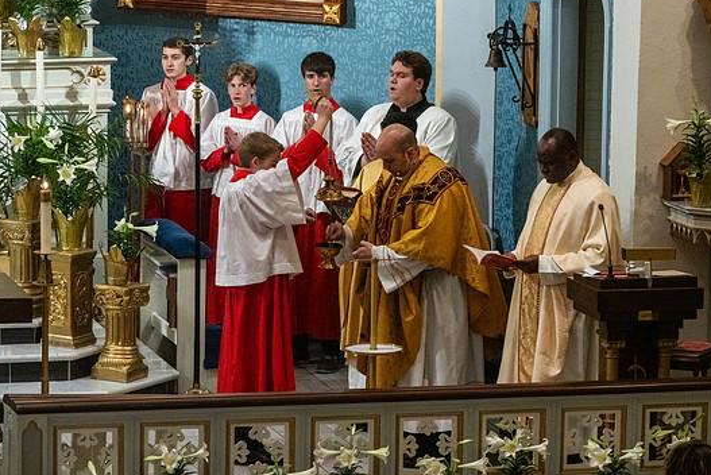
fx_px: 4347
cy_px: 221
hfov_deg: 9.3
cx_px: 385
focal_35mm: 220
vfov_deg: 6.3
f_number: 14
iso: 5000
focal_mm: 200
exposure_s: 1/60
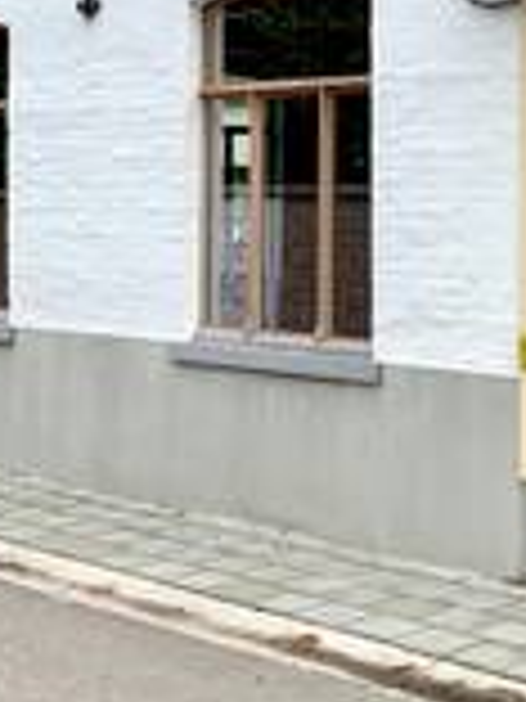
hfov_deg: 20.4
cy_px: -164
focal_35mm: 71
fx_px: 1438
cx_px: 436
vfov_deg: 24.5
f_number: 1.8
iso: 25
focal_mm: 4.25
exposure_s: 1/635
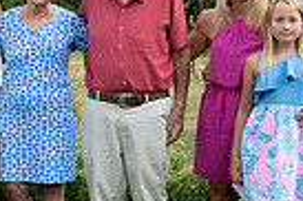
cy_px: 81
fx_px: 1614
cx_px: 251
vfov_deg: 7.1
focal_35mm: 192
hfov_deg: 10.7
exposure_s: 1/125
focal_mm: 29
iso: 400
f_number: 5.6
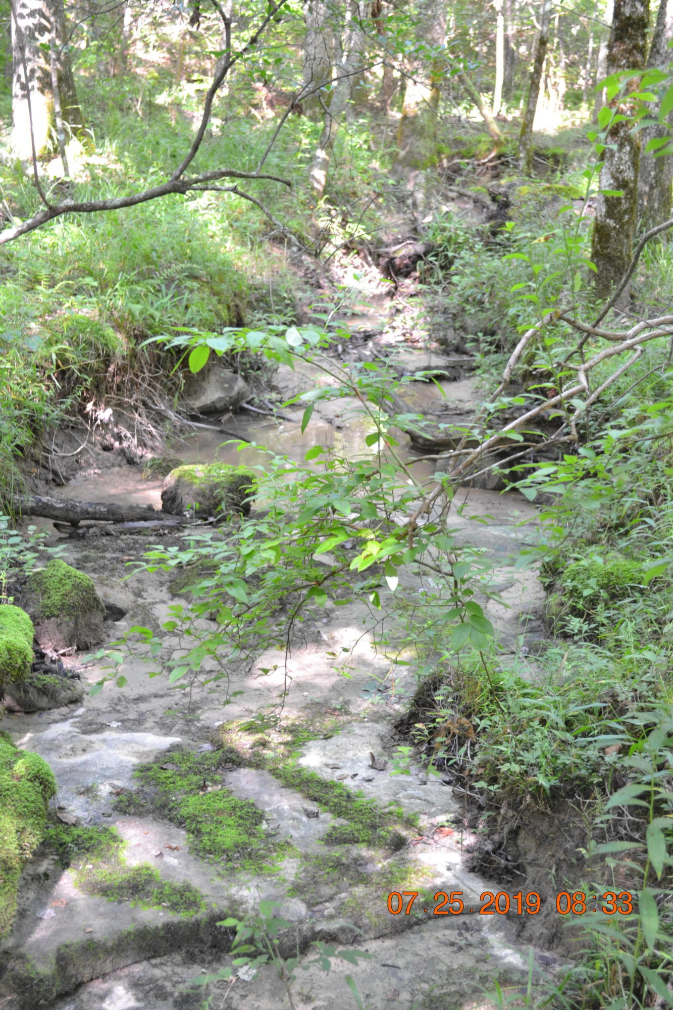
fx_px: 1430
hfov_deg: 26.5
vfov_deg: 38.9
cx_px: 336
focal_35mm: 51
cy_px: 505
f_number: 5
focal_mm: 34
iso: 640
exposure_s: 1/15
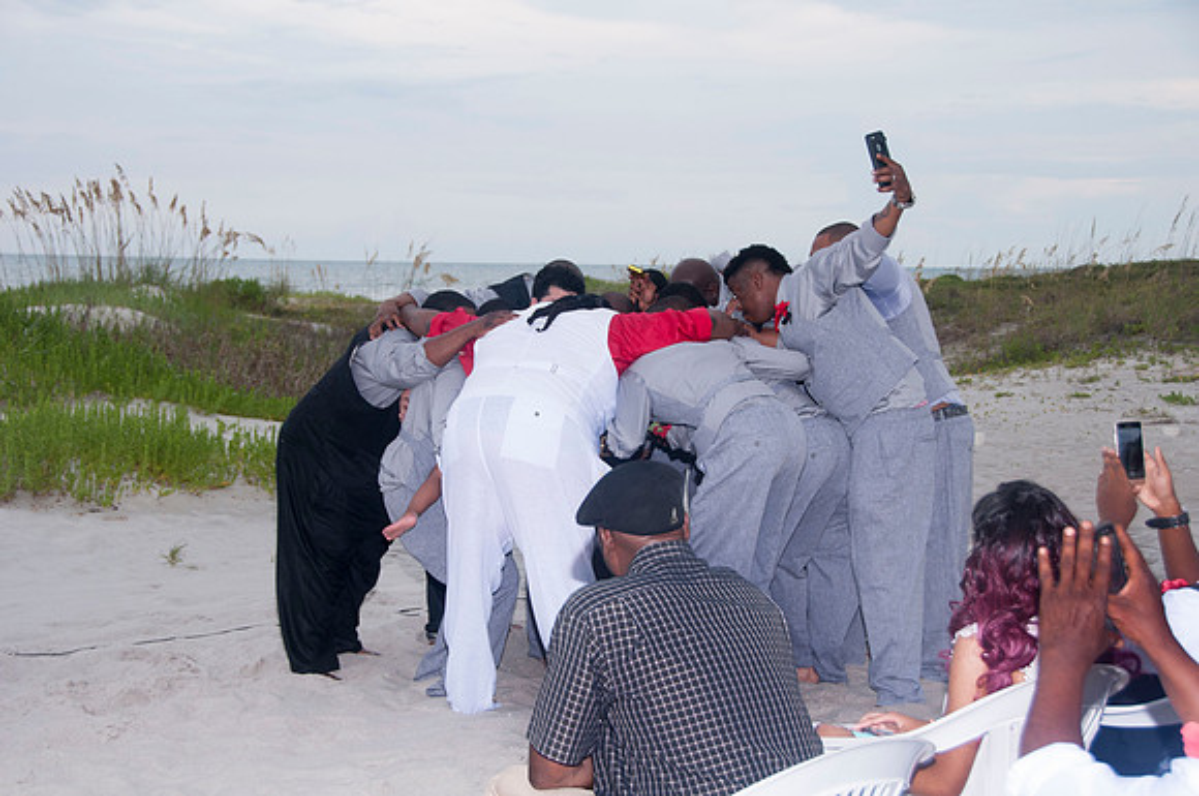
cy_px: 398
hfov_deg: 36.9
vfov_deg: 25.0
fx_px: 1796
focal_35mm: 54
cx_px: 600
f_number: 5.6
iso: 200
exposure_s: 1/200
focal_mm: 36
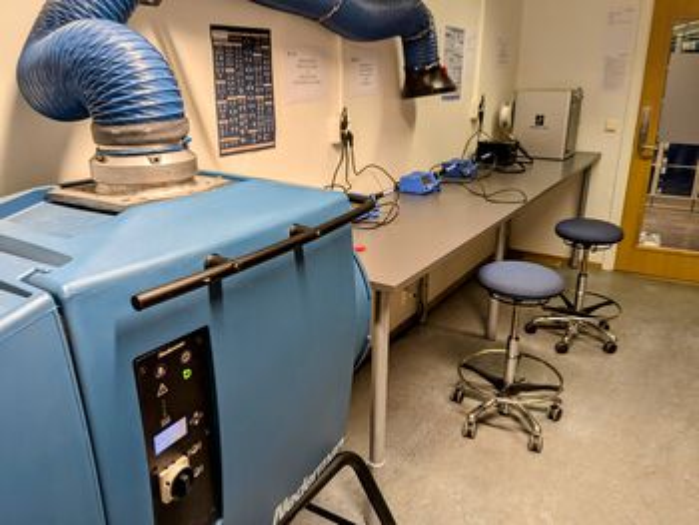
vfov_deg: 51.4
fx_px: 546
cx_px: 350
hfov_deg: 65.3
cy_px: 262
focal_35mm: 27
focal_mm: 4.38
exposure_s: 1/33.3
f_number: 1.73
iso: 85
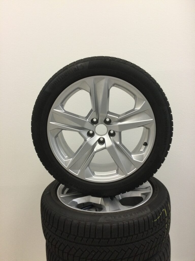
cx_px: 98
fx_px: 233
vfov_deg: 58.4
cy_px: 130
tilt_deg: -11.0
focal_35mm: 31
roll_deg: +3.7
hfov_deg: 45.4
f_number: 2.4
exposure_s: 1/33
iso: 125
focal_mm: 3.3
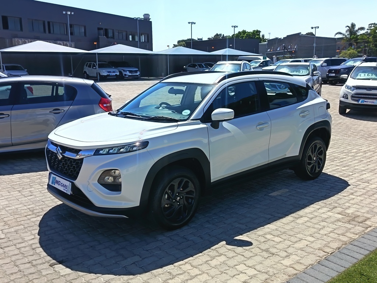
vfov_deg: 40.7
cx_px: 188
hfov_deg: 52.6
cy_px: 142
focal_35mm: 35
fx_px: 381
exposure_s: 1/899
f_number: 1.75
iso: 100
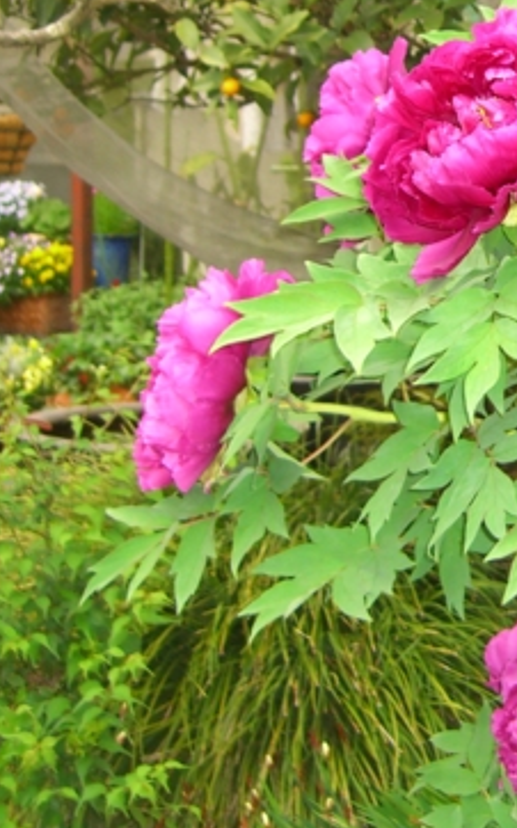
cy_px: 178
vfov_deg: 23.0
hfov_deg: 14.1
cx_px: 663
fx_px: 2008
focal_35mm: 89
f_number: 2.8
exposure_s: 1/100
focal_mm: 7.9
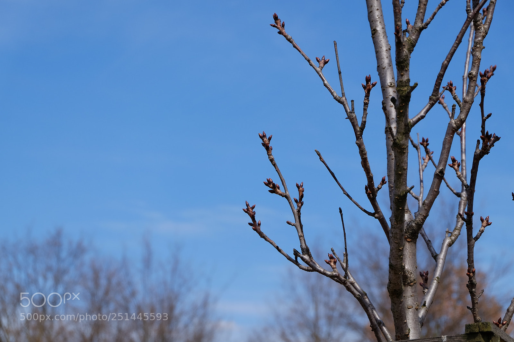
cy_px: 171
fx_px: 1071
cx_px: 257
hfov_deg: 27.0
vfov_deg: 18.2
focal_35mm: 75
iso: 200
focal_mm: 50
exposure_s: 1/1000
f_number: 5.6
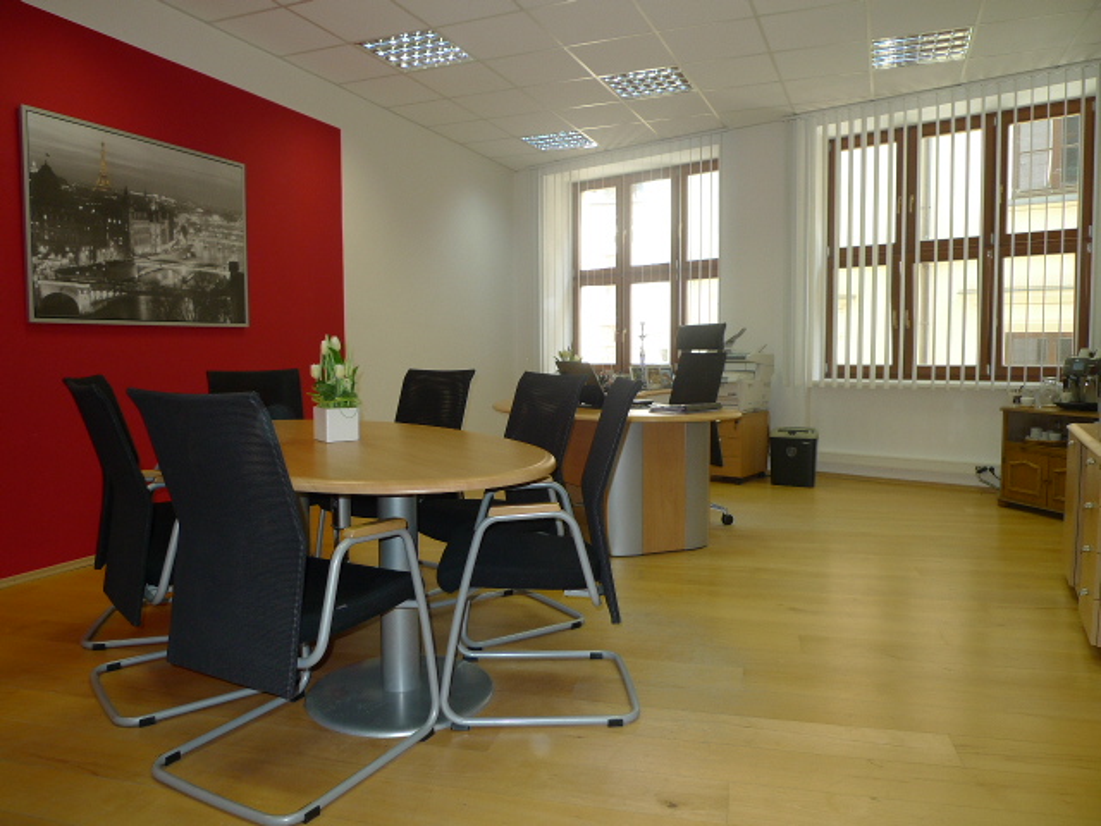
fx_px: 763
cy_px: 413
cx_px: 550
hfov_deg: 71.6
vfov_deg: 56.8
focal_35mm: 24
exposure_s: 1/80
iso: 100
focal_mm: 5.1
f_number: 2.2
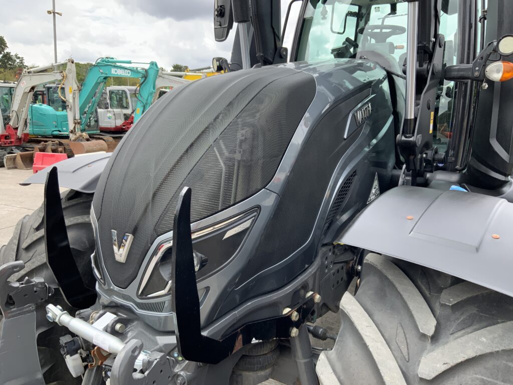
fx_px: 430
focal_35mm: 29
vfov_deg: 48.2
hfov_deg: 61.7
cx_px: 256
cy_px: 192
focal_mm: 3
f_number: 1.8
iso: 16
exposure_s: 1/473
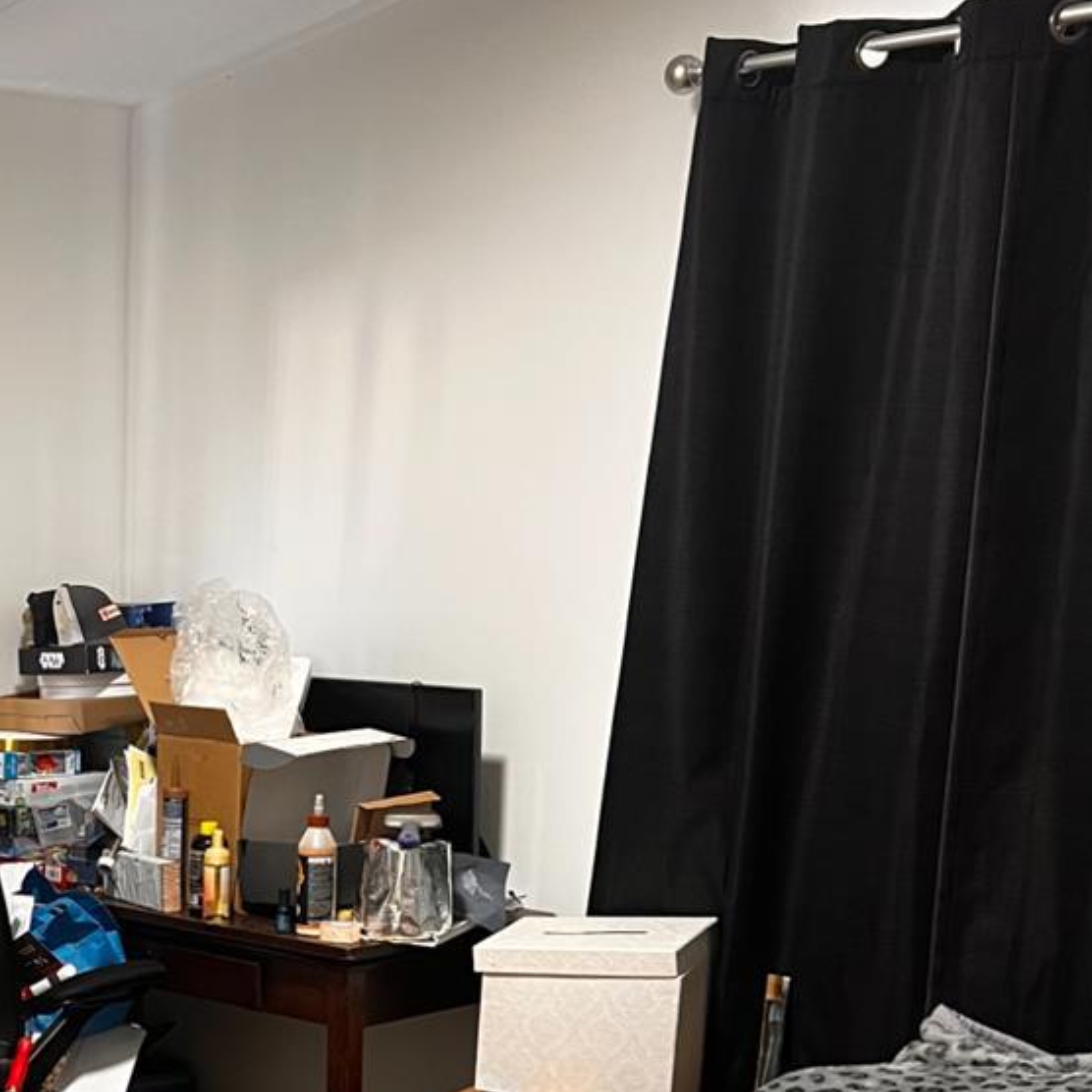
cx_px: 83
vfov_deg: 26.9
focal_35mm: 62
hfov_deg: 26.7
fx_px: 2213
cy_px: 962
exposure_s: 1/60
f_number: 1.5
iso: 200
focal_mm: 5.7
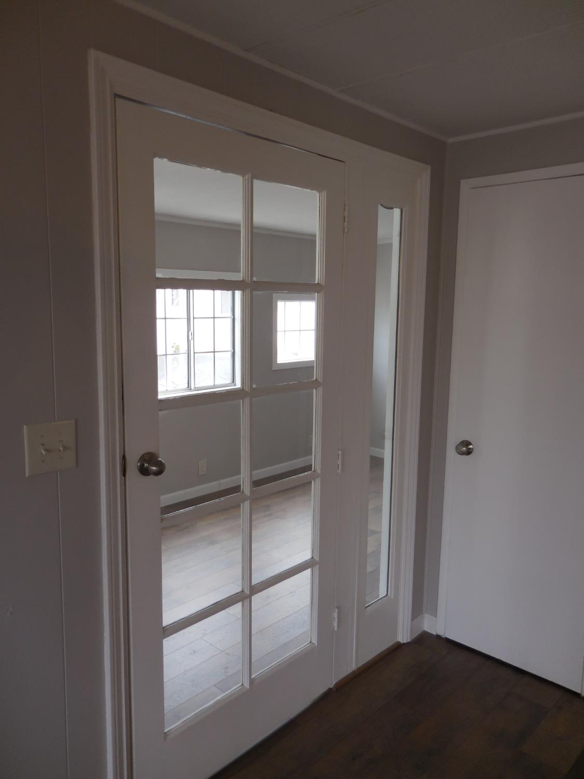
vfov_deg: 69.4
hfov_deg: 54.9
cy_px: 390
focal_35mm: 25
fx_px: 562
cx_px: 292
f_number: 3.3
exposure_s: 1/60
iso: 125
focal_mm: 4.5
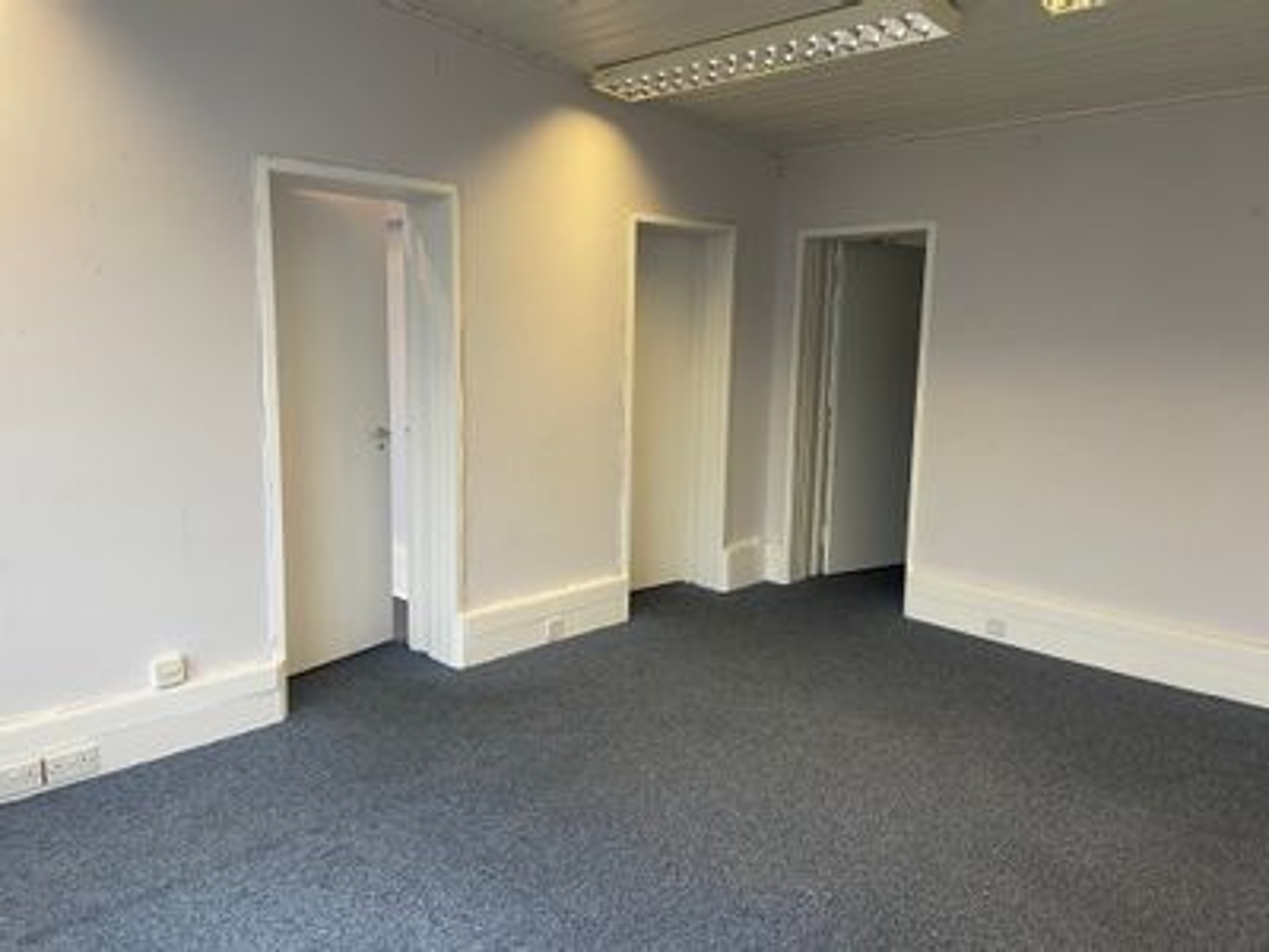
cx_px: 634
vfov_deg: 53.1
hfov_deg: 67.3
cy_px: 476
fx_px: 953
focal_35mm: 26
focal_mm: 4.2
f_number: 1.6
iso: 100
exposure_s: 1/50
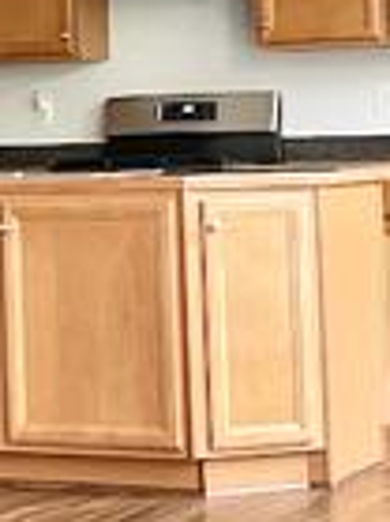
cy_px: 60
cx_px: 0
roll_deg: +1.6
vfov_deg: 13.6
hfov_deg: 10.2
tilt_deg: +1.9
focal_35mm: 144
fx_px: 2166
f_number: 1.6
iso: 160
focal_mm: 5.1
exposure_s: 1/60
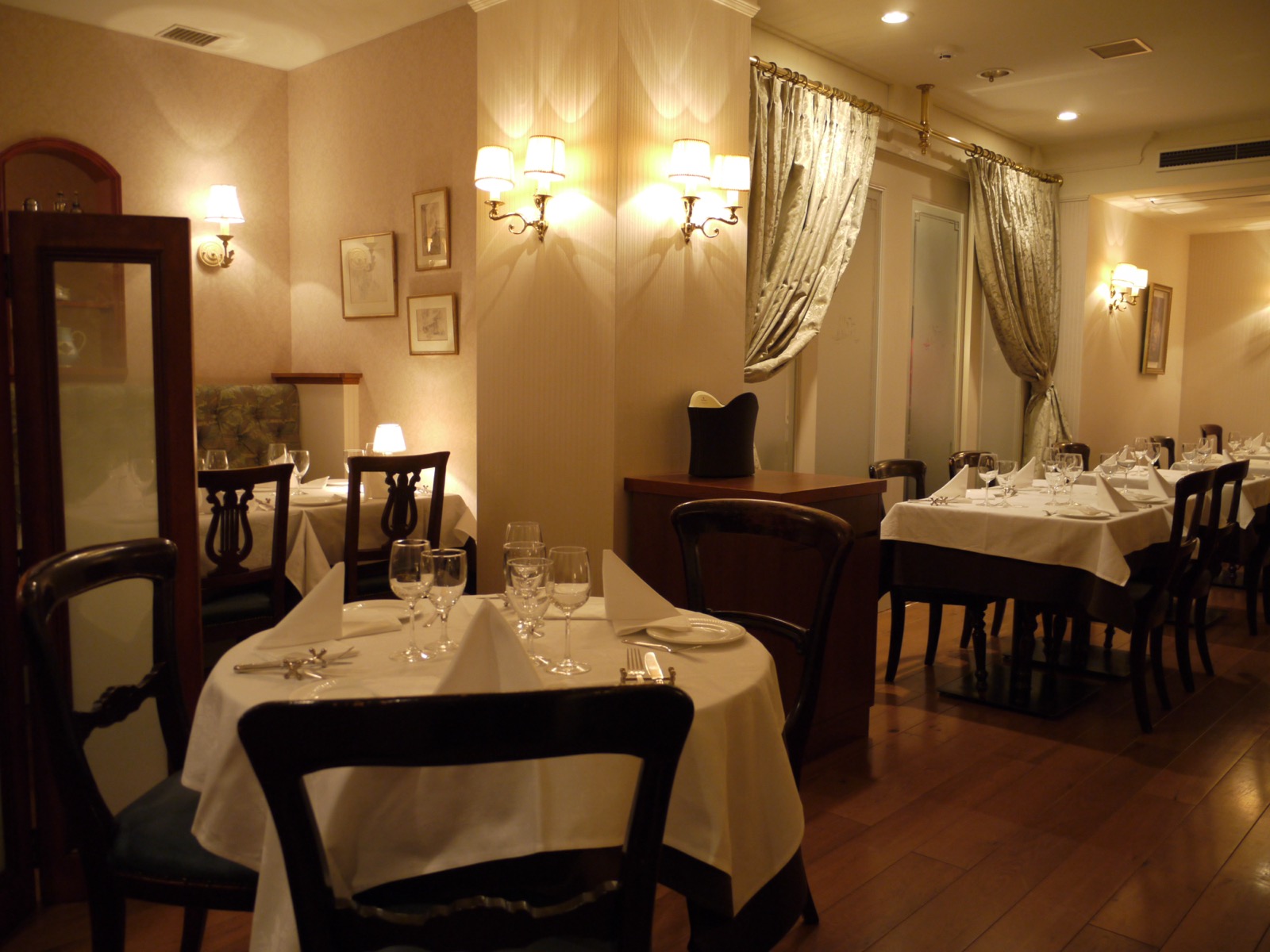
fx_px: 1027
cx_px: 635
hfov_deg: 63.4
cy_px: 476
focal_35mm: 28
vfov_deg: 49.7
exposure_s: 1/13
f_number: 3.5
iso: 400
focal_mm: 14
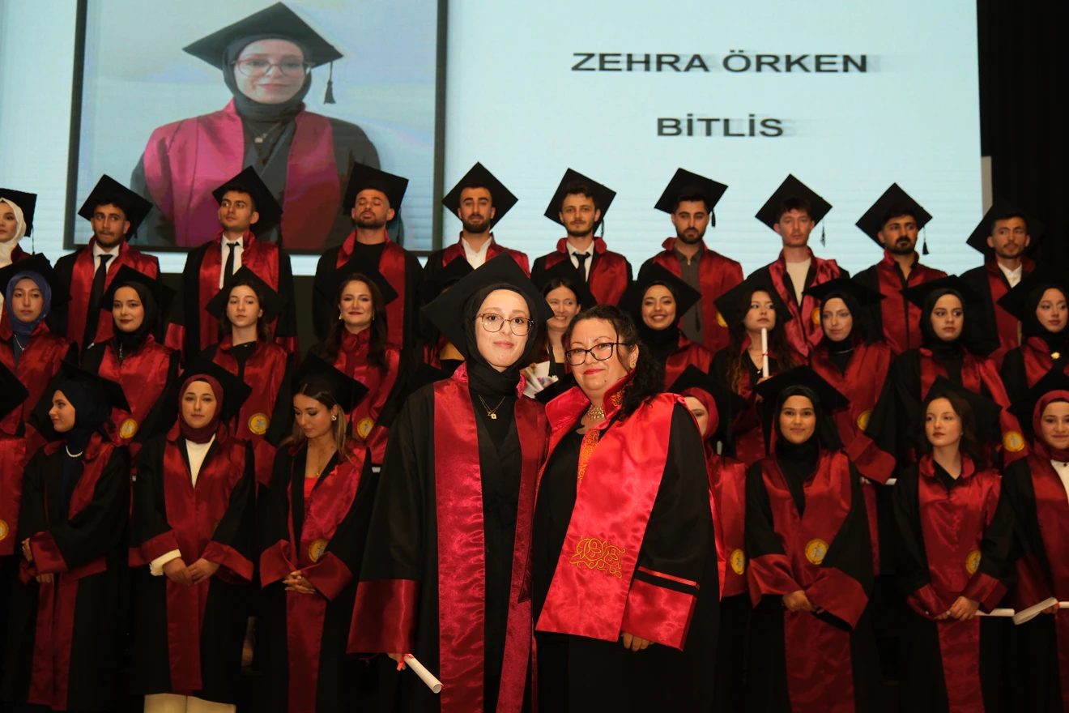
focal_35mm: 40
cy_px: 356
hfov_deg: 48.5
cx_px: 534
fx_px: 1188
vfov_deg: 33.4
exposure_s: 1/160
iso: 1250
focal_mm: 26.6
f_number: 2.8
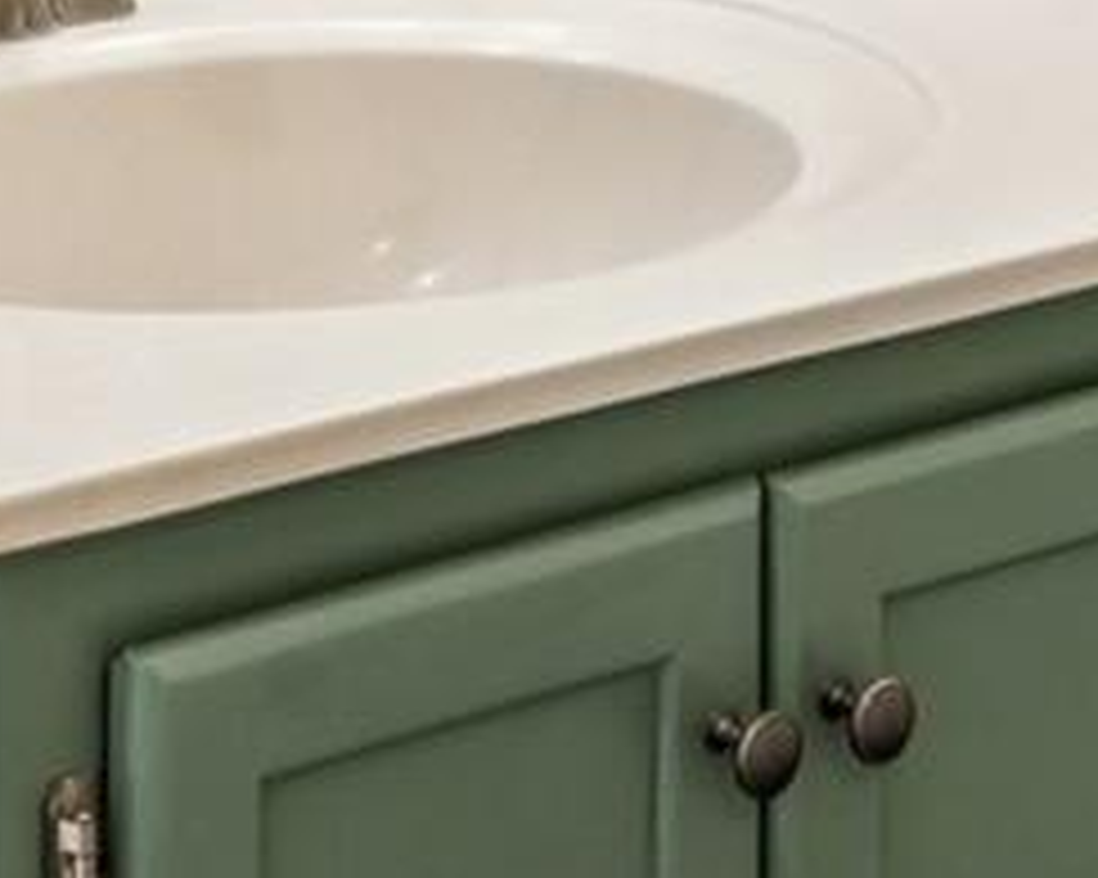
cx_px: -36
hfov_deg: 14.5
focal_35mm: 130
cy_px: -1042
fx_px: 4221
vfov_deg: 10.6
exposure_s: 1/1.67
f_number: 13
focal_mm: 16.5
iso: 100
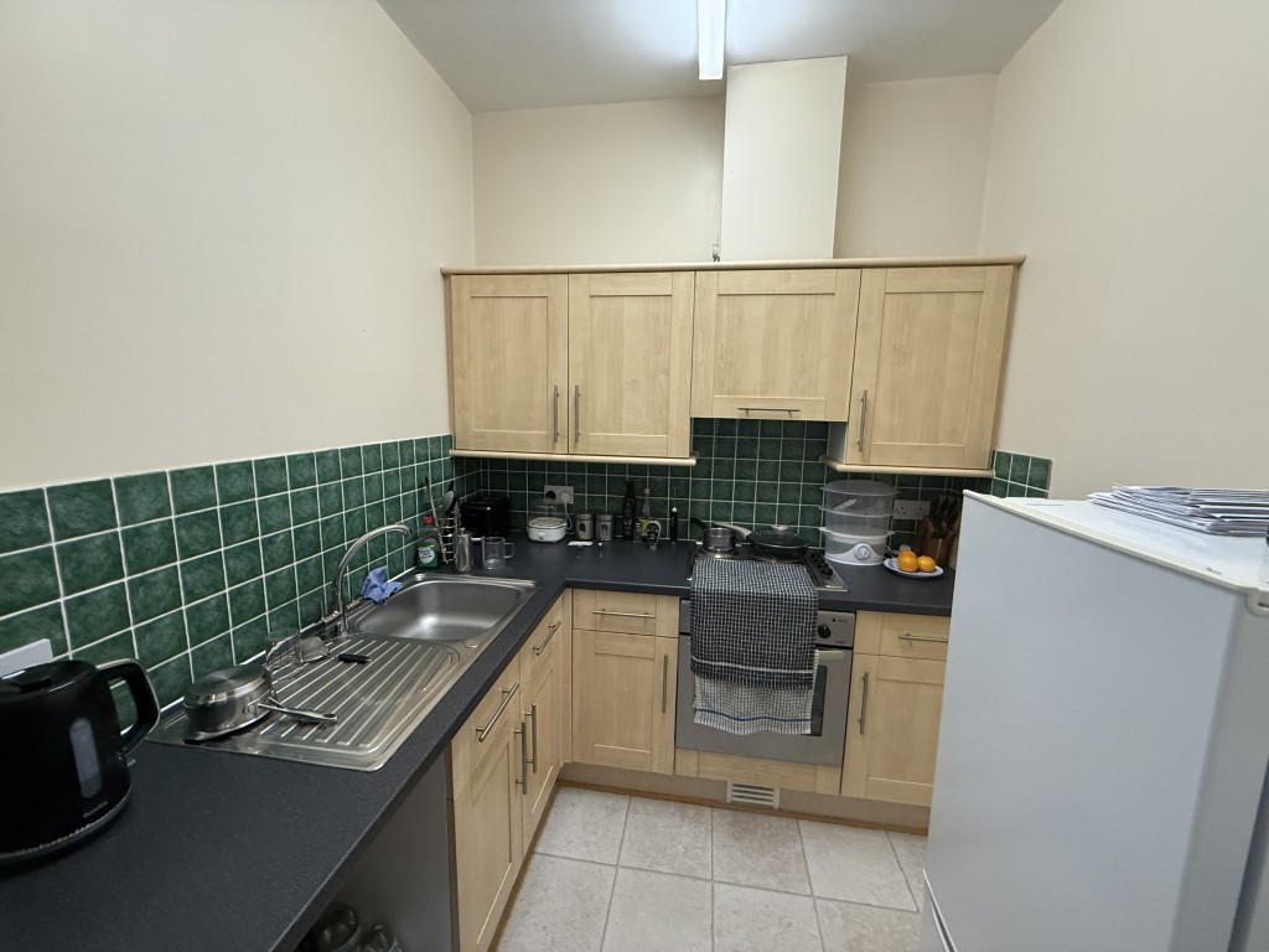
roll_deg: -1.7
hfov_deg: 102.1
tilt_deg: -8.0
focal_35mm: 14
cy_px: 476
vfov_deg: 85.7
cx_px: 634
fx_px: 513
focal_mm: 2.22
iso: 320
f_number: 2.2
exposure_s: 1/84
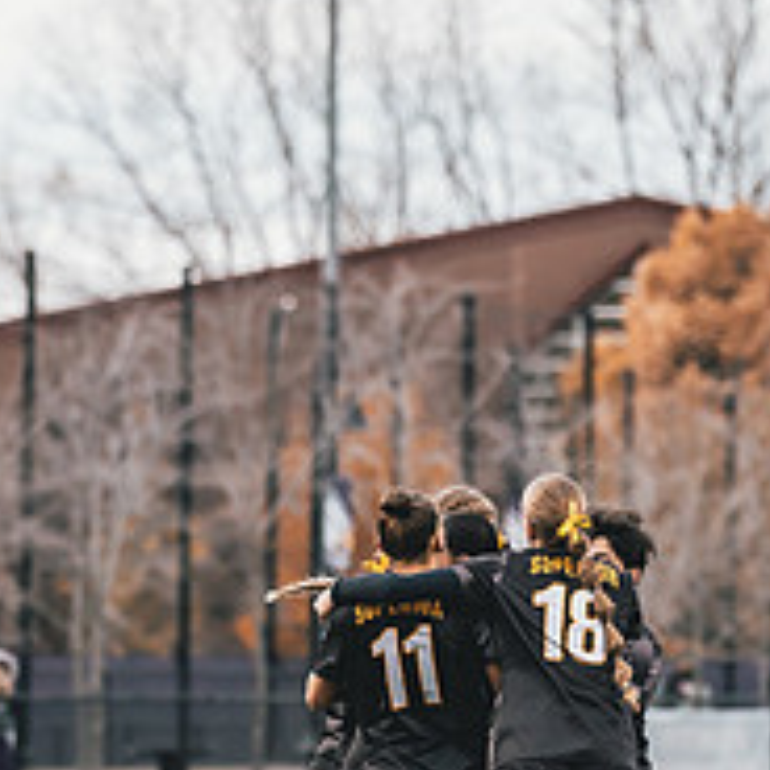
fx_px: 12482
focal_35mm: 496
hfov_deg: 3.5
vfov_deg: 3.5
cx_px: 394
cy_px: 845
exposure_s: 1/1000
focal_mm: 150
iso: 400
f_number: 2.8
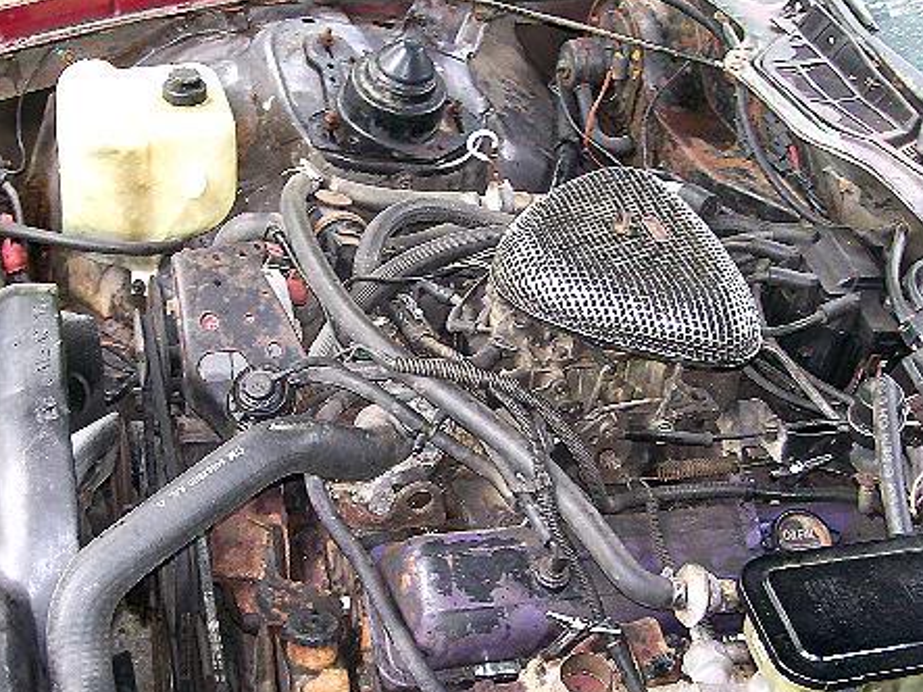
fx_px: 1386
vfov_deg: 28.0
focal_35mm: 52
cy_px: 413
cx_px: 381
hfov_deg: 36.7
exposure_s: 1/64
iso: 80
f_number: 2.7
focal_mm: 6
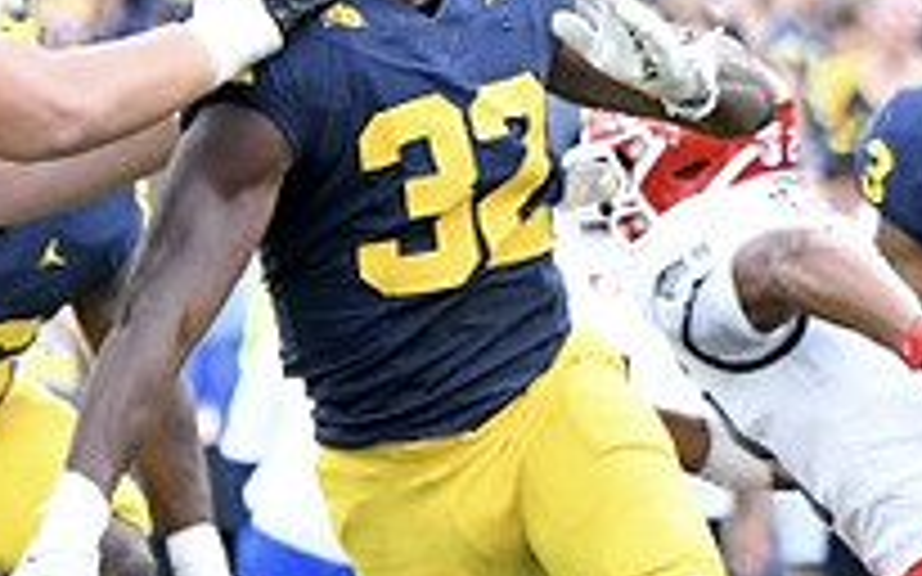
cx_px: 238
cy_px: 374
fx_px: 31426
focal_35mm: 1251
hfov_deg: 1.7
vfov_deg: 1.0
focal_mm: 290
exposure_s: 1/1000
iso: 3200
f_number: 5.6
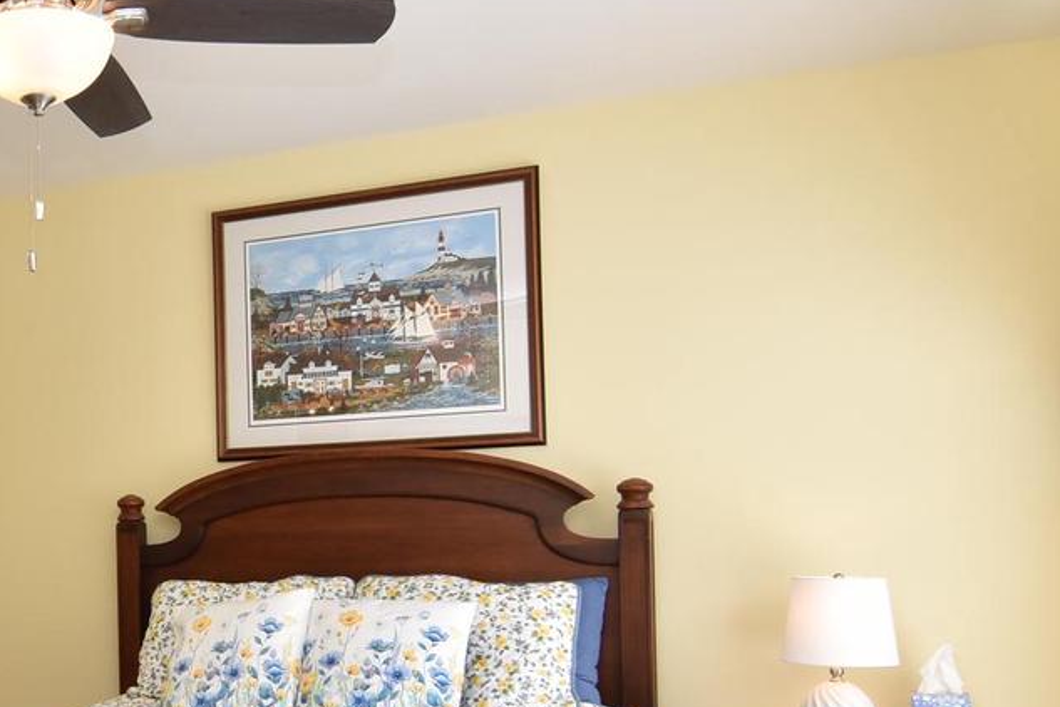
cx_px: 23
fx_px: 1207
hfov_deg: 41.8
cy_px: 518
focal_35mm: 41
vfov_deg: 32.1
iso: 800
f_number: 9
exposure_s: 1/160
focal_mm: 12
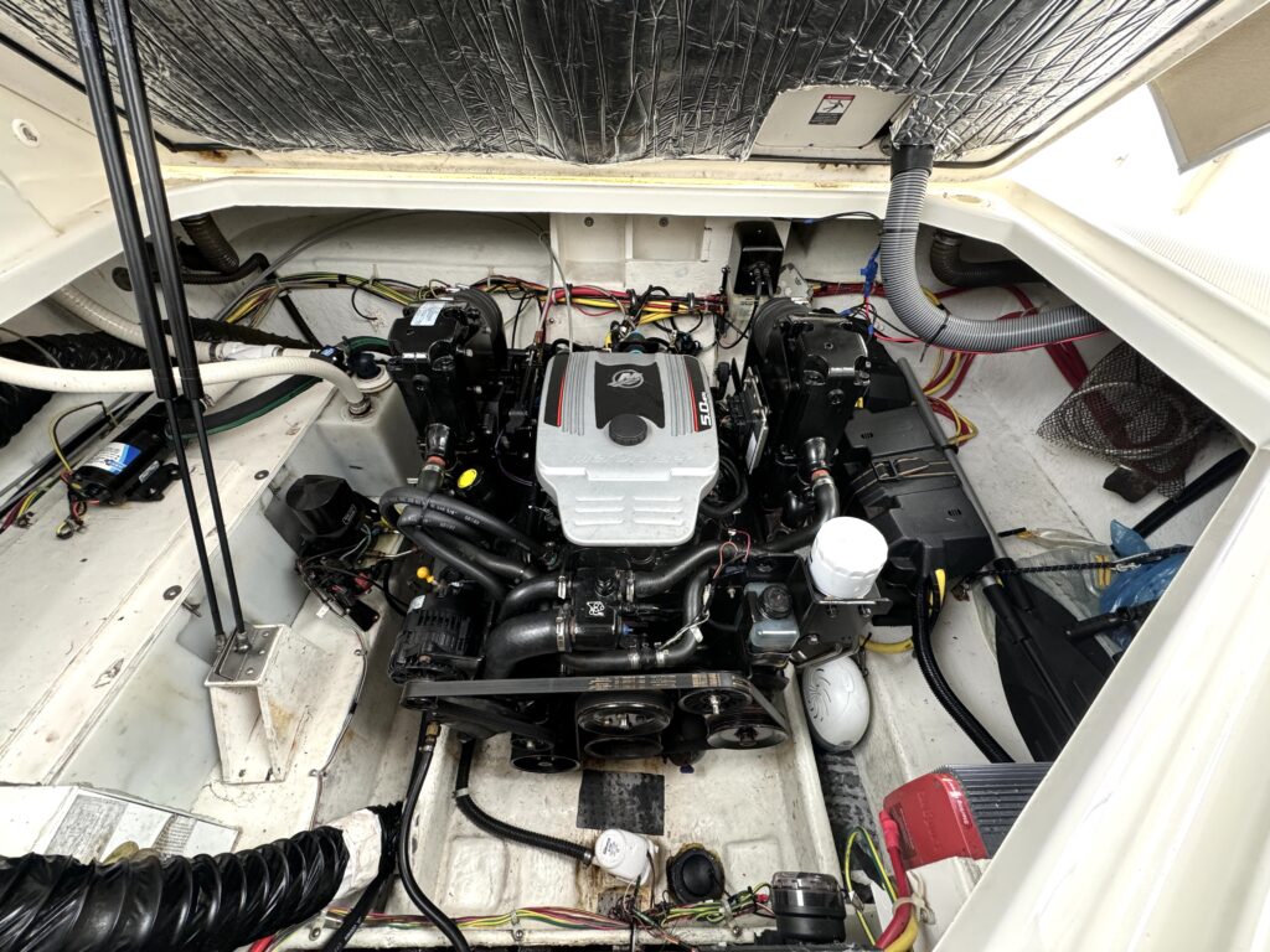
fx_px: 514
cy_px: 476
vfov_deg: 85.7
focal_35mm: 14
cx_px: 635
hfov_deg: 102.1
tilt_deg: -48.3
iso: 320
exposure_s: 1/99
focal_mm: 2.22
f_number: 2.2
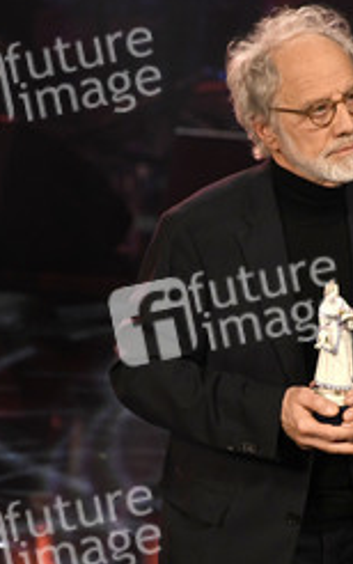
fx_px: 7626
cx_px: 293
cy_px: 426
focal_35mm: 496
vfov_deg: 4.2
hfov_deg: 2.7
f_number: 6.3
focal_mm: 300
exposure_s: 1/160
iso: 2500
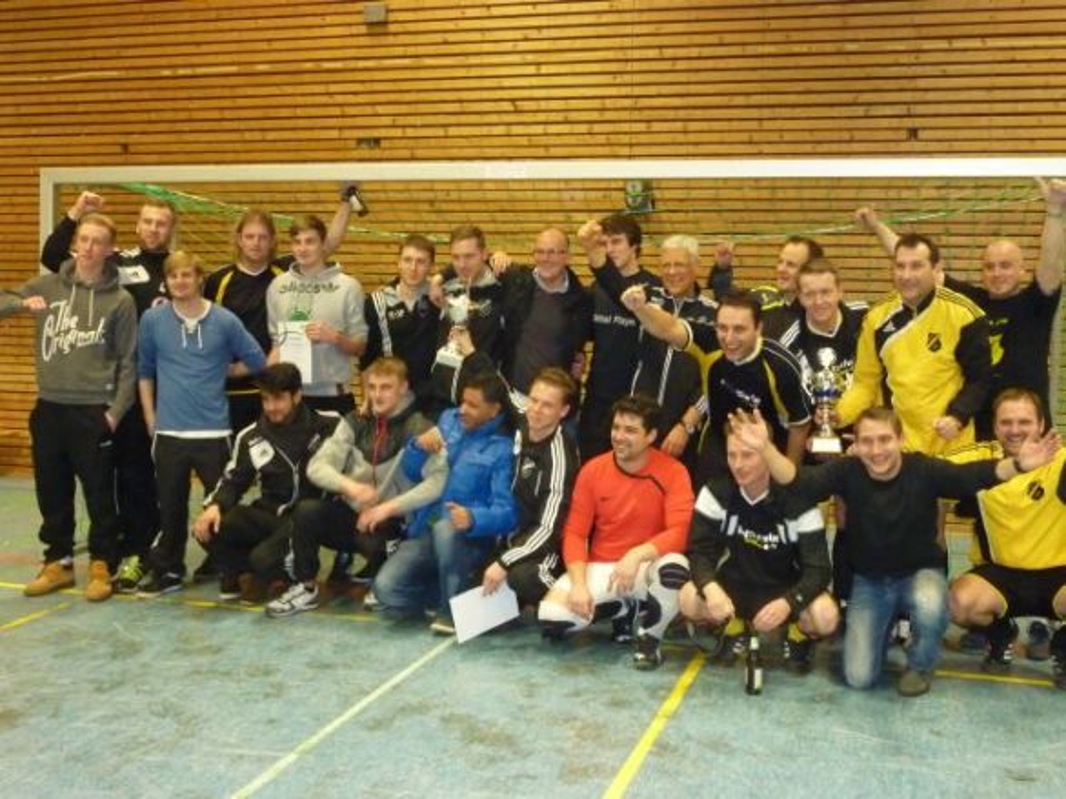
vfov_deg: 34.3
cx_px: 533
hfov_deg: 44.8
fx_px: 1293
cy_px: 400
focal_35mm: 42
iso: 800
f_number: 3.7
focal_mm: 6.9
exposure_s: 1/30
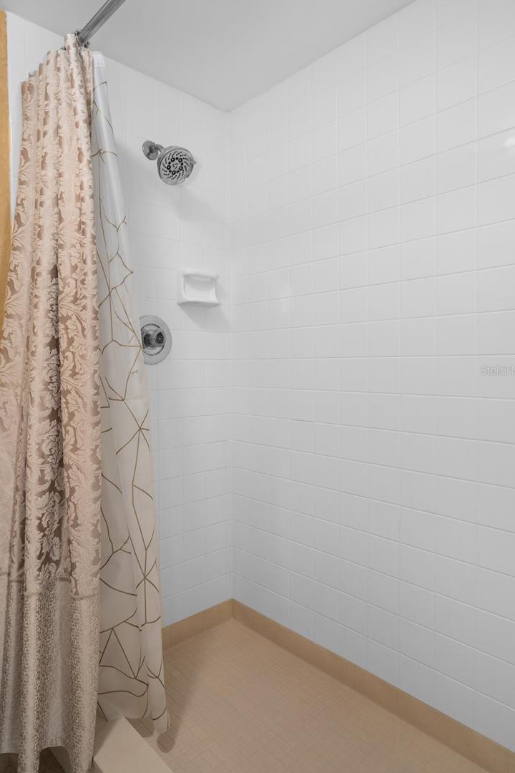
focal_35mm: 20
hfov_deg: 61.9
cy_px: 370
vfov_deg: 83.9
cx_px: 247
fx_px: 429
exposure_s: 4
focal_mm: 18
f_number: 8
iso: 320
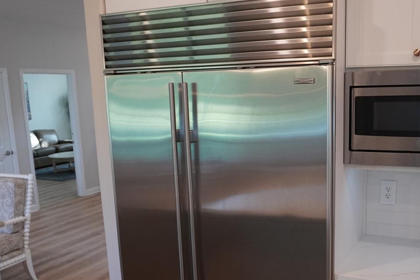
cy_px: 186
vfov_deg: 33.1
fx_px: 467
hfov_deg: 48.1
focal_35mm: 40
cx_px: 259
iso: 1250
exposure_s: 1/160
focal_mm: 16
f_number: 4
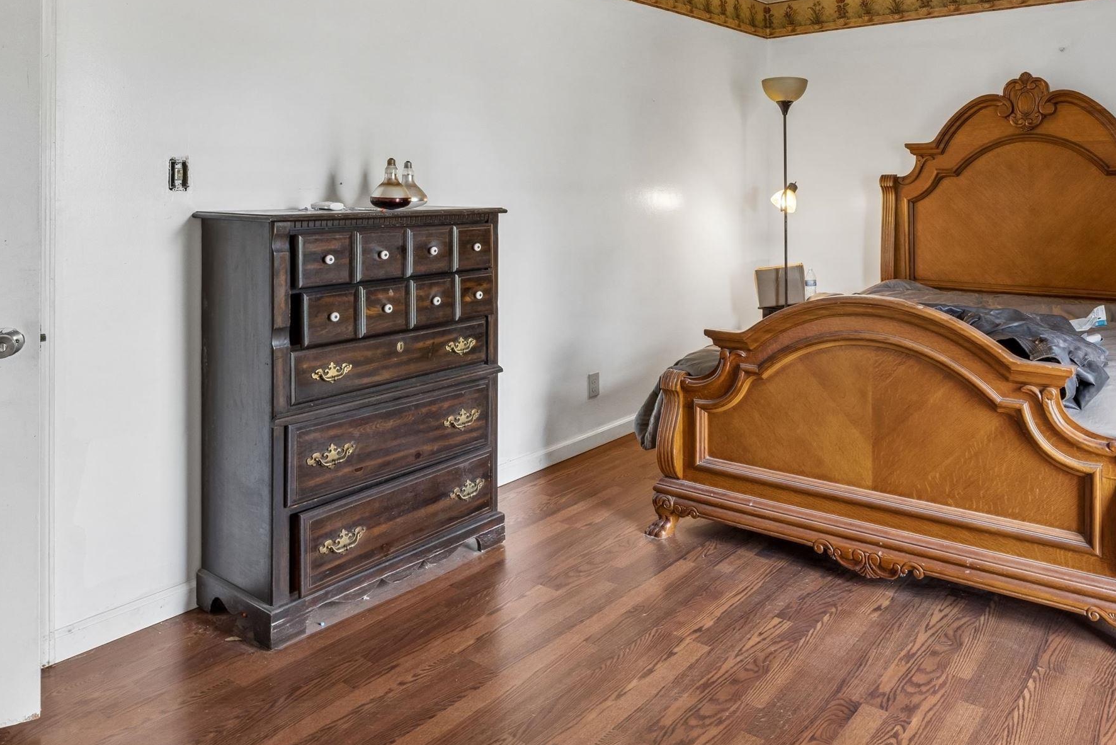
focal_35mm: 27
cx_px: 702
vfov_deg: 46.4
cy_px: 184
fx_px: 833
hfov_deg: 66.5
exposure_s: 1/3.33
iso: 400
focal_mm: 15.5
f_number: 13
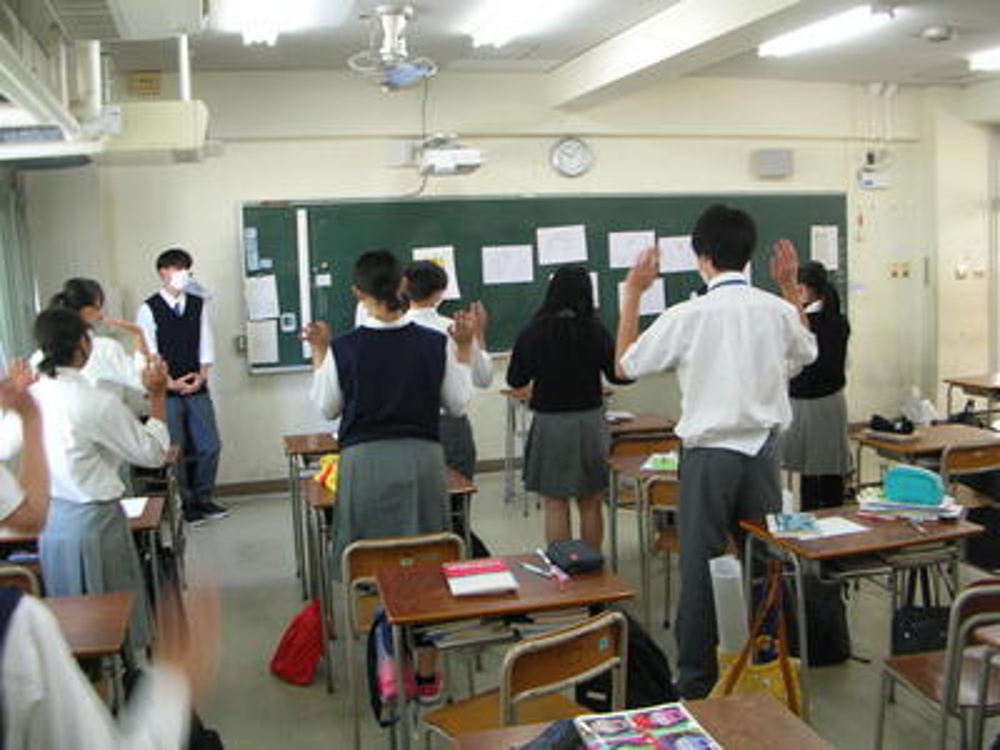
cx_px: 500
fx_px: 1011
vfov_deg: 40.7
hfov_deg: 52.6
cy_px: 375
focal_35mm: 35
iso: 50
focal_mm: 5.8
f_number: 2.8
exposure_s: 1/9.8
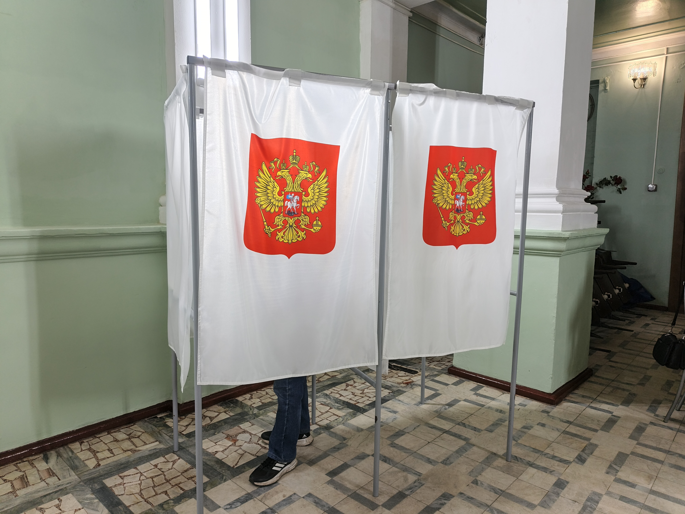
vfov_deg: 58.9
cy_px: 257
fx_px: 455
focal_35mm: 23
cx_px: 342
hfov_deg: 73.9
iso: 79
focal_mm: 5.56
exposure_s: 1/100
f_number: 1.8
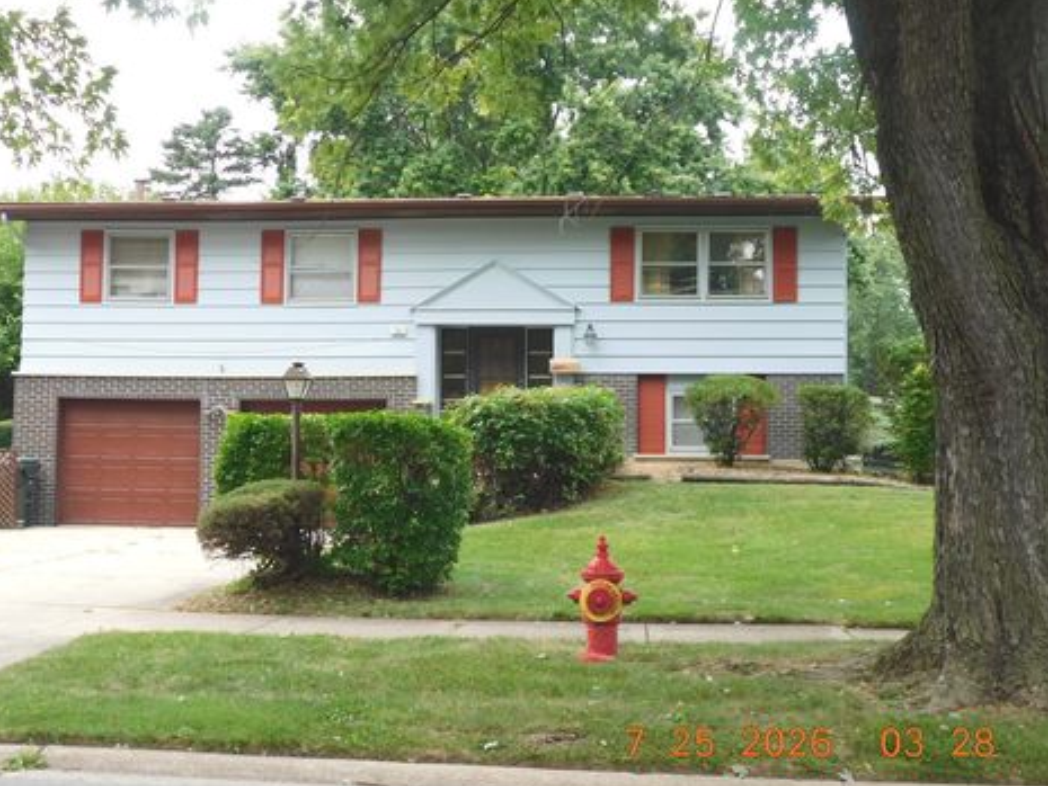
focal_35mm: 43
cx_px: 503
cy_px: 409
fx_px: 1302
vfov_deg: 33.6
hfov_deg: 43.8
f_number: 3.6
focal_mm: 7.1
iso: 125
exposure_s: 1/250
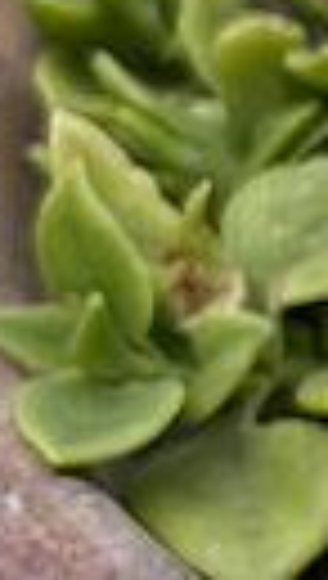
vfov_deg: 8.2
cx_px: 1406
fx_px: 4048
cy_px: 229
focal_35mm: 263
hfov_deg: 4.2
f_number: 1.6
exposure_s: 1/1534
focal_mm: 5.1
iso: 32
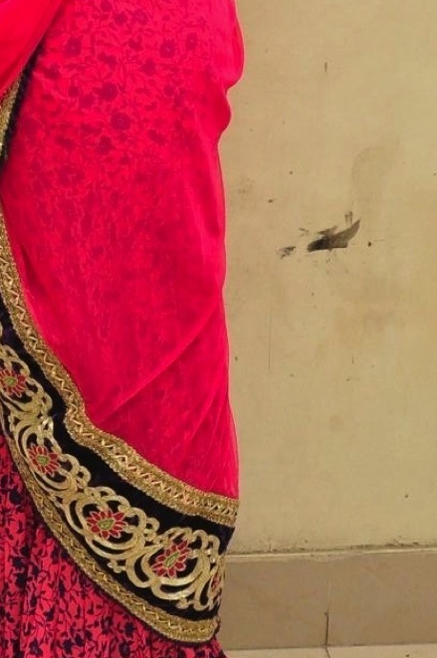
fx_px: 2009
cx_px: 123
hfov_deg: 12.4
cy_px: 21
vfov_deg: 18.2
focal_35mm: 110
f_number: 7.1
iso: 1600
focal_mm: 28
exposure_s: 1/125
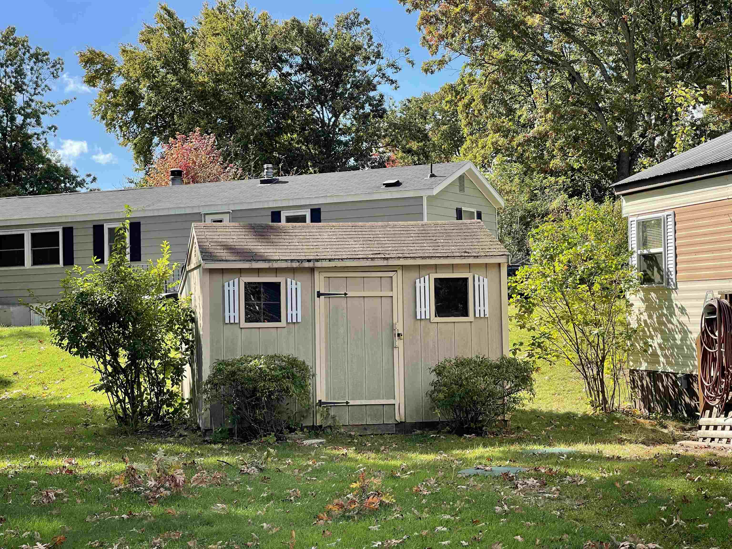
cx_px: 366
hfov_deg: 30.3
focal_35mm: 64
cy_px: 274
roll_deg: +0.9
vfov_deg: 22.9
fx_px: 1353
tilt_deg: +1.8
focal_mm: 7.5
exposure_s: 1/444
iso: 20
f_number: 2.2
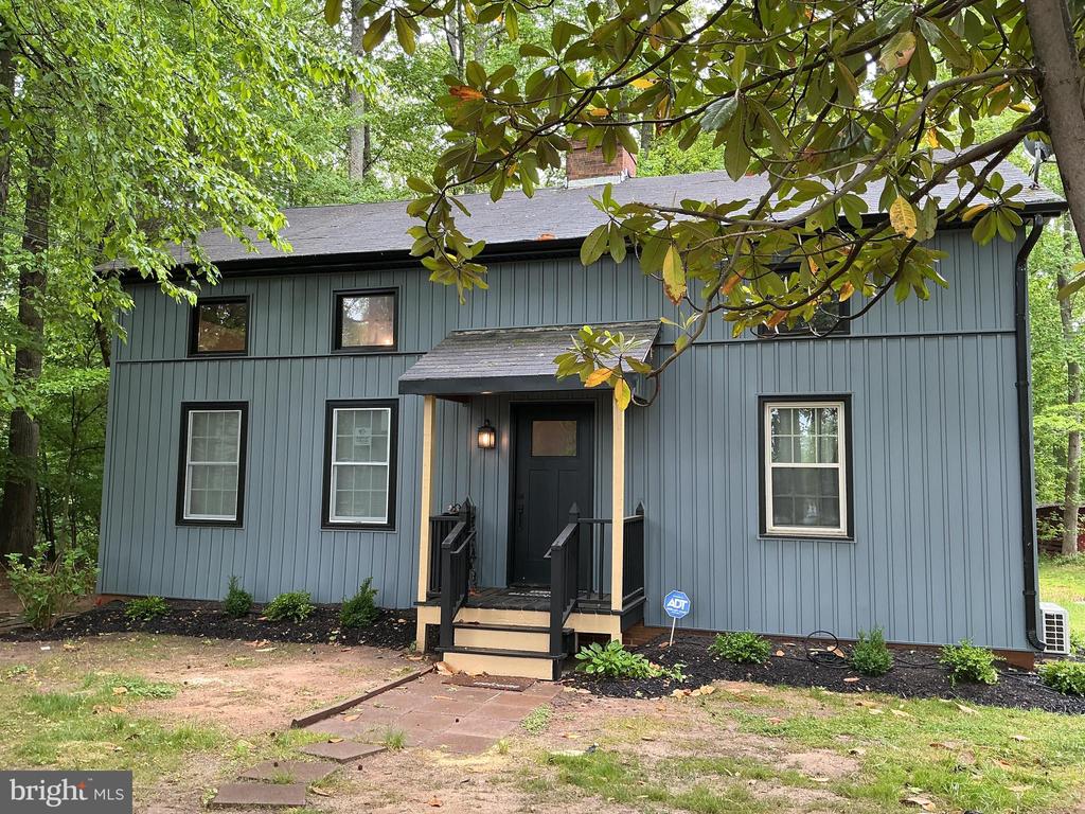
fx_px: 909
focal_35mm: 29
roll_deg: -0.1
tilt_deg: +5.7
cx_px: 542
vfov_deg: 48.2
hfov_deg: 61.7
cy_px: 407
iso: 32
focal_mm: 3
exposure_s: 1/100
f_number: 1.8
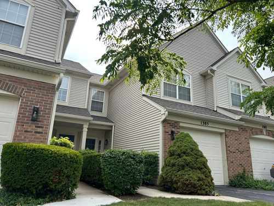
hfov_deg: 67.3
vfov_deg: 53.1
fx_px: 206
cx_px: 137
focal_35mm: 26
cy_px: 103
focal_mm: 5.7
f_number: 1.5
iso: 50
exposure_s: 1/2083
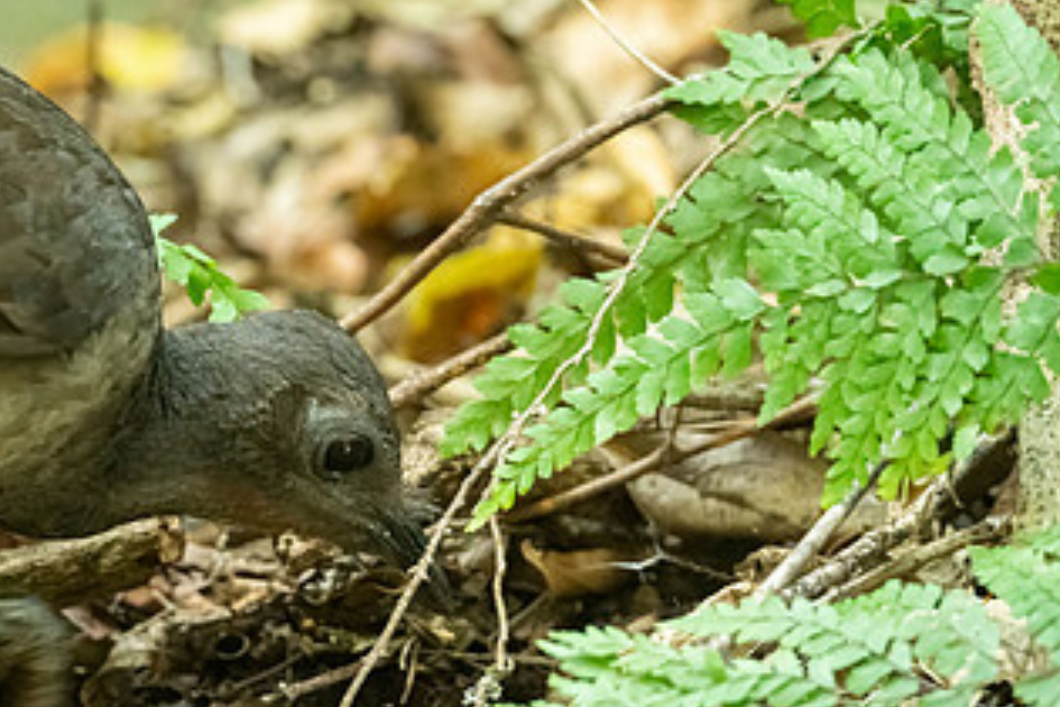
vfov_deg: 1.5
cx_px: 246
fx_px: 27116
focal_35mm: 921
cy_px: 426
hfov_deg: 2.2
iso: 6400
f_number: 5.6
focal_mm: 500
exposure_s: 1/100
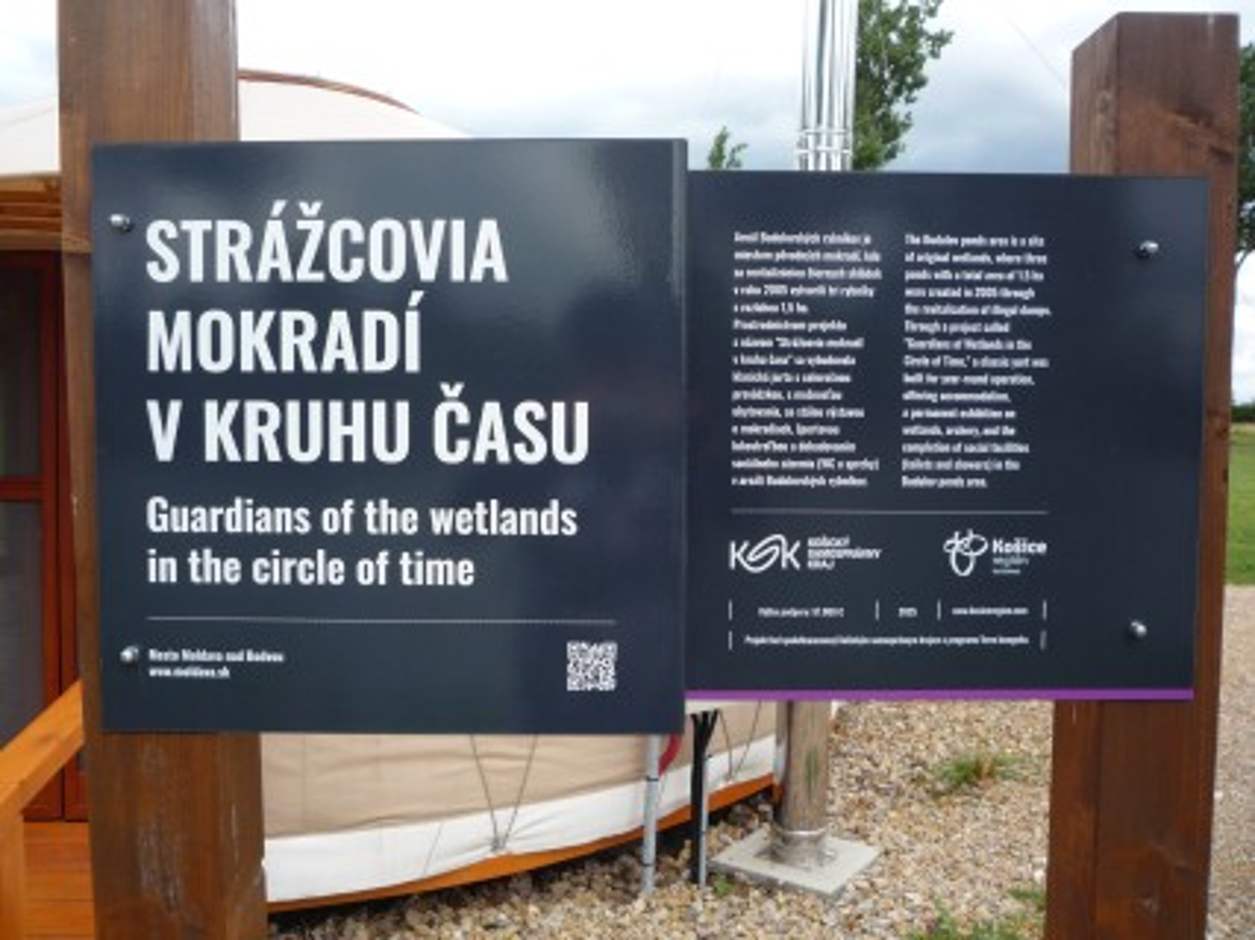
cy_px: 470
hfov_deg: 60.0
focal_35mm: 30
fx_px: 1087
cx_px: 628
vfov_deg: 46.8
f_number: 4
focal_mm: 5.2
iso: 100
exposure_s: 1/320
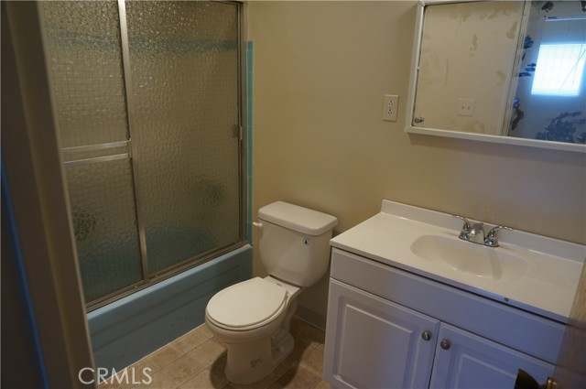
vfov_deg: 53.0
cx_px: 293
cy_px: 194
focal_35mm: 24
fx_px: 390
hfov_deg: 73.8
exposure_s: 1/60
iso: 640
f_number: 4
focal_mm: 16
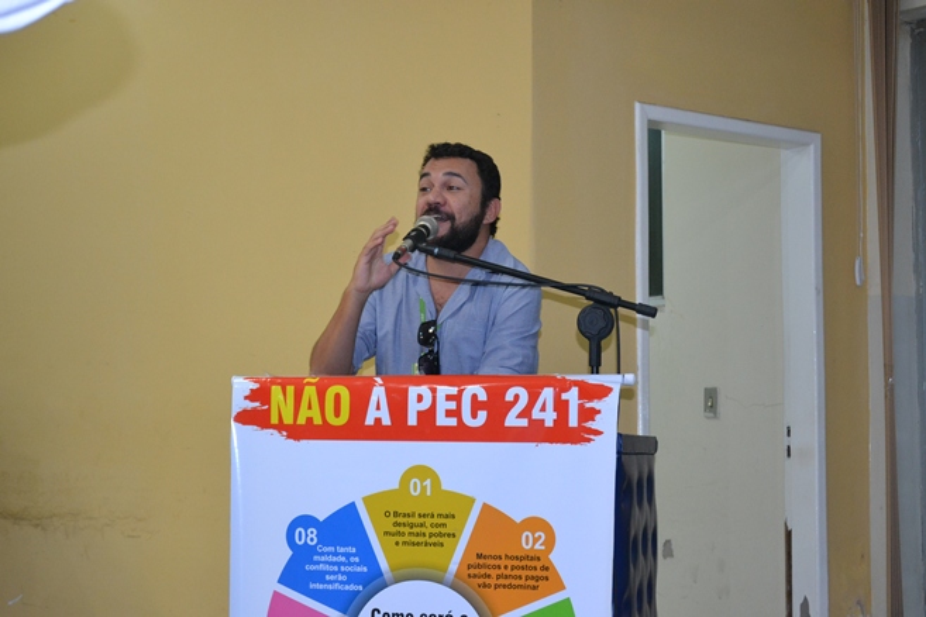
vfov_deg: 20.6
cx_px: 463
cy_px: 308
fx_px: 1698
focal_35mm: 66
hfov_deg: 30.5
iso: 1800
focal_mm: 44
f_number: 5.3
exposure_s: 1/60
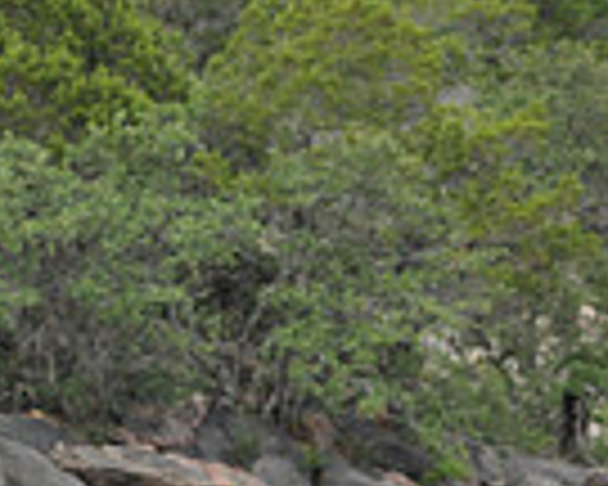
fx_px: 4337
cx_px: -513
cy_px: 173
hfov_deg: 7.7
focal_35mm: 241
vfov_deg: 6.4
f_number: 5.6
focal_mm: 40
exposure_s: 1/1600
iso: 400
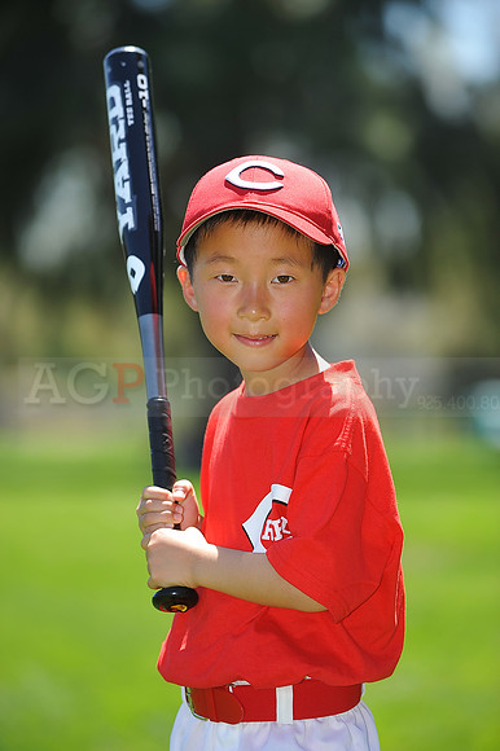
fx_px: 4171
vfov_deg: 10.3
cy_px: 376
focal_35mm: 200
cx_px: 250
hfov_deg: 6.9
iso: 200
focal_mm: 200
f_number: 4.5
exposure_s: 1/640
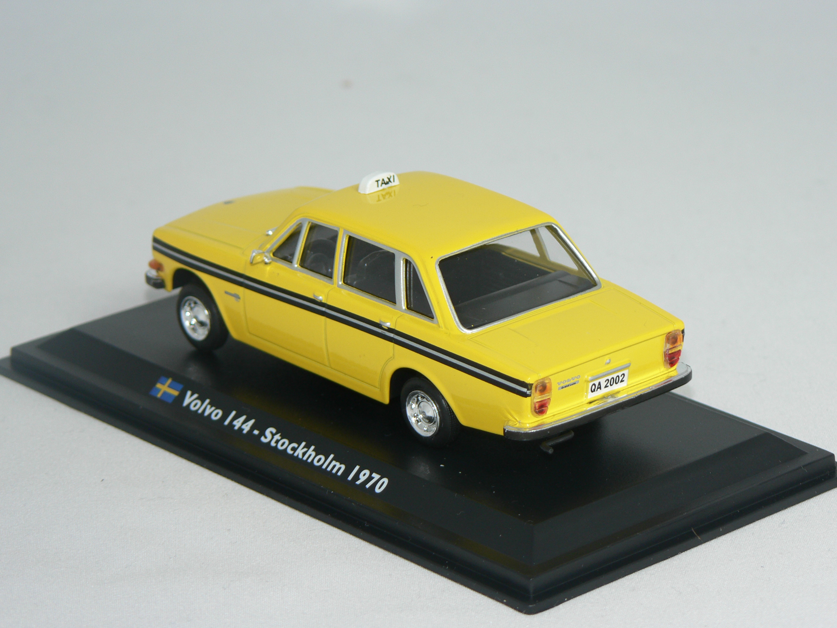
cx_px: 418
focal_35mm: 147
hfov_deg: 13.4
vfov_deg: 10.1
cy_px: 314
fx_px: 3554
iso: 80
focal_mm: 24.6
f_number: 3.3
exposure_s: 1/60
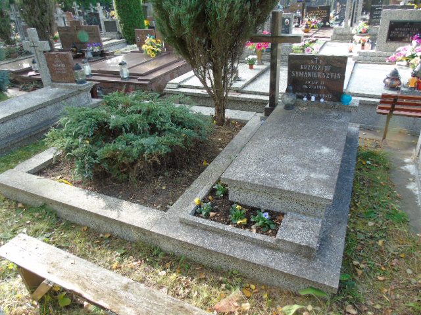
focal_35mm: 25
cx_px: 210
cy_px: 158
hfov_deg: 69.4
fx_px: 304
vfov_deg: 54.9
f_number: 3.4
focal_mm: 4.4
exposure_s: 1/100
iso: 80
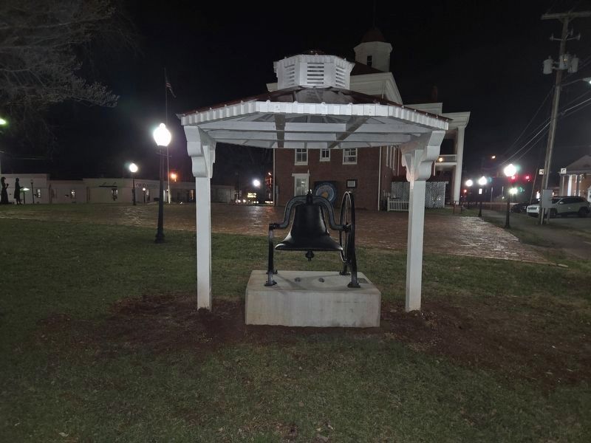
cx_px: 296
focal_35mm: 23
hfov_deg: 73.9
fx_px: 393
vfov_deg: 58.9
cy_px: 222
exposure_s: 1/12
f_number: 1.8
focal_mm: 5.4
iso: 400
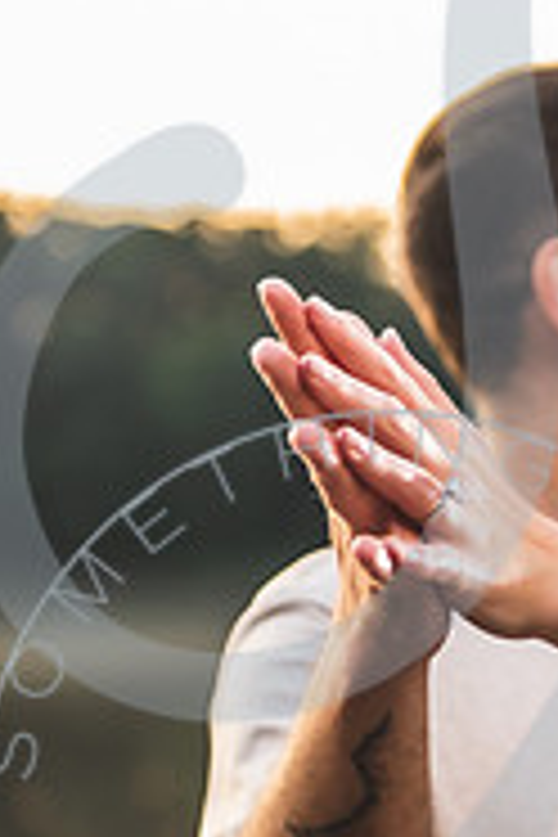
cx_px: 594
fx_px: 3487
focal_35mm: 150
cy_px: 486
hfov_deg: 9.1
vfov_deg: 13.7
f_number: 2.8
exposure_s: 1/160
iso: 200
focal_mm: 62
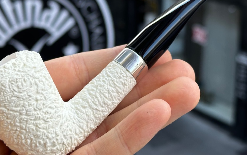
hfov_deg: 24.1
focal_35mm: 86
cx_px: 101
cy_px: 59
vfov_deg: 15.2
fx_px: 579
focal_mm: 6.86
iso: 50
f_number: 1.78
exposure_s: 1/242
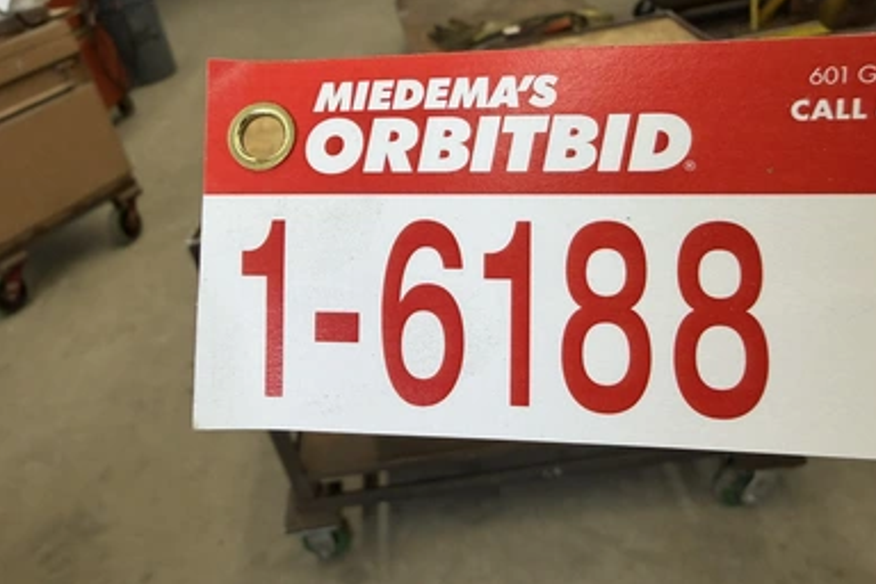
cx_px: 454
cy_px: 246
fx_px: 633
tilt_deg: -32.0
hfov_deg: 69.4
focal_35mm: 26
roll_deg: +14.2
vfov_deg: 49.4
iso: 125
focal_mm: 2.22
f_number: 2.2
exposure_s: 1/120
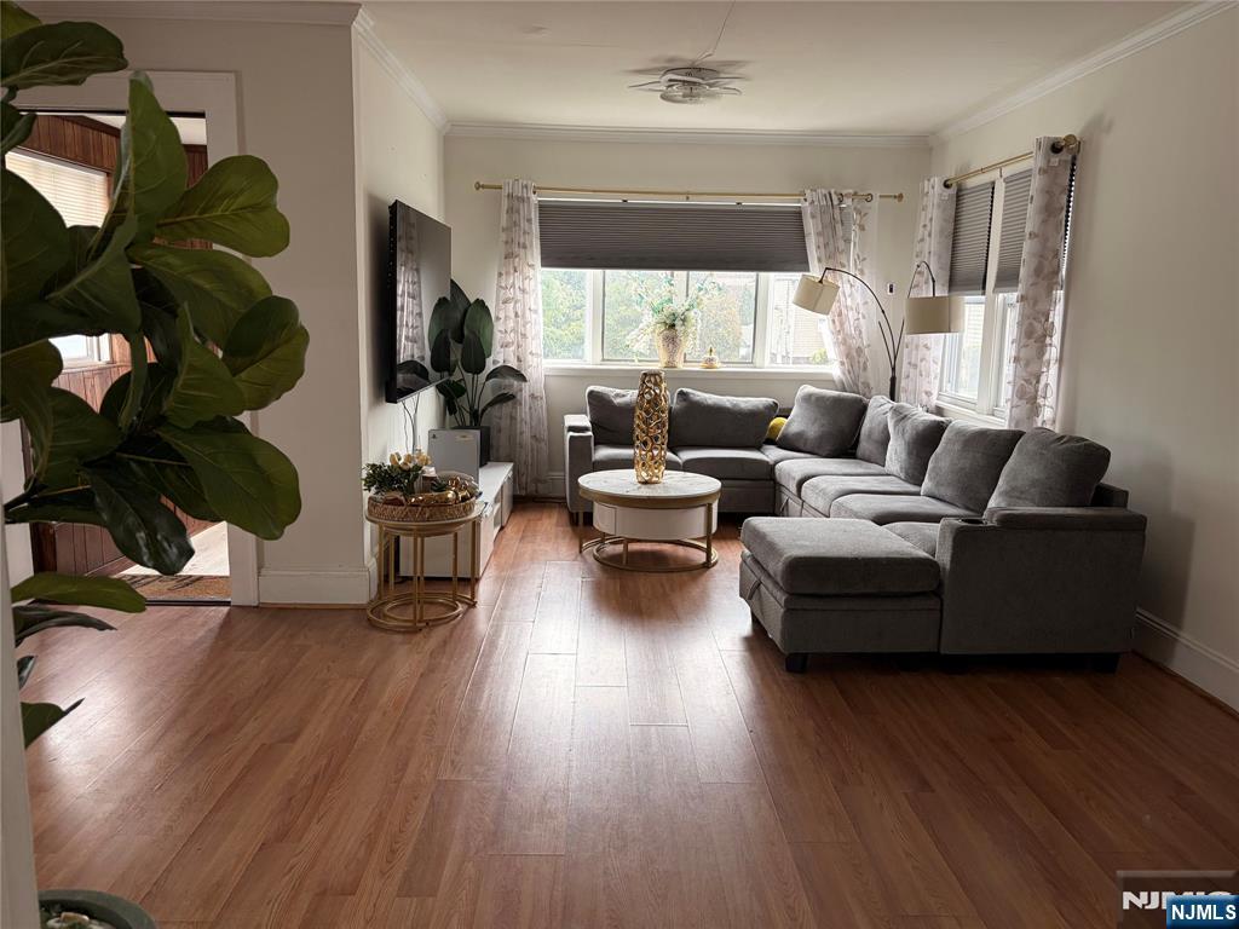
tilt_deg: -9.6
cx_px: 620
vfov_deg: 53.1
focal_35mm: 26
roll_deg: -1.2
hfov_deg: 67.3
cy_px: 464
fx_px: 931
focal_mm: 5.96
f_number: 1.6
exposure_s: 1/99
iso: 125
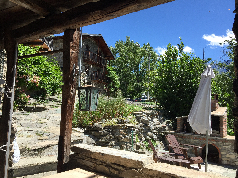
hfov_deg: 61.7
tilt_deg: +5.9
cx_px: 119
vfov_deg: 48.2
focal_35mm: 29
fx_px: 199
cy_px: 89
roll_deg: -1.7
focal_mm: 4.15
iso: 32
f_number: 2.2
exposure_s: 1/1276
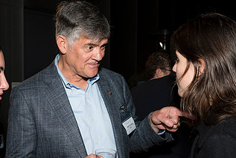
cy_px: 102
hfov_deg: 31.3
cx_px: 91
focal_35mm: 64
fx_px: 420
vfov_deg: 21.2
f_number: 5.6
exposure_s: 1/125
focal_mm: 35
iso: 1250
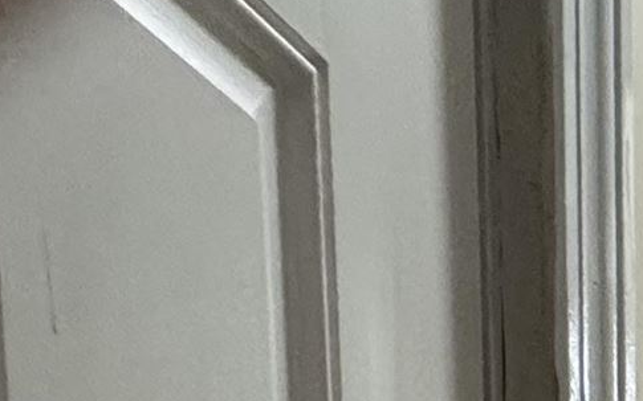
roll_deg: -4.6
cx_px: 1582
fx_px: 1647
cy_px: 1358
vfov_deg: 9.4
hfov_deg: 14.2
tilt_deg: -10.2
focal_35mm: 94
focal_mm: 2.22
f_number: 2.2
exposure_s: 1/120
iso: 250
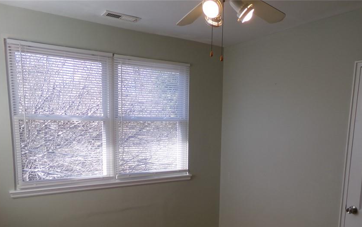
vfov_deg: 39.7
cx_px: 201
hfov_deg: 61.1
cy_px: 166
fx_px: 306
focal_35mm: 31
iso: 100
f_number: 3.7
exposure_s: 1/120
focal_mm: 4.3
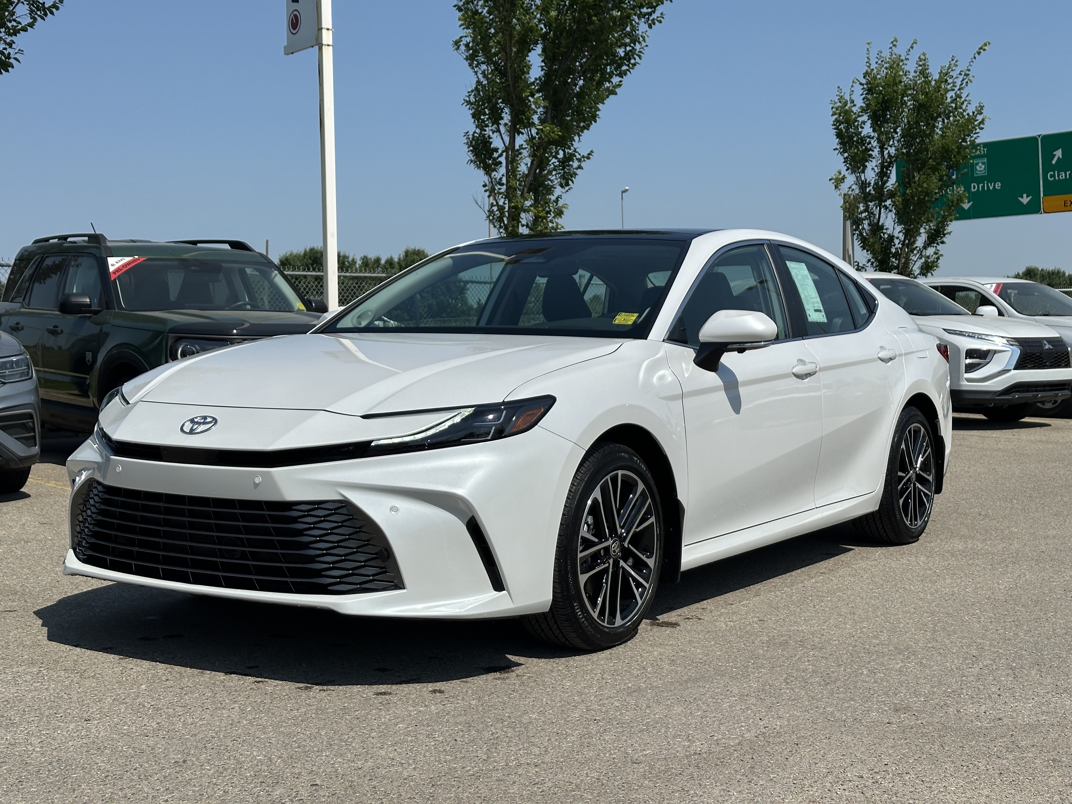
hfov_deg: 39.7
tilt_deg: -1.5
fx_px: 1486
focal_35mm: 48
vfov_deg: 30.3
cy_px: 402
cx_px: 536
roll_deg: +0.3
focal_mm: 6.86
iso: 64
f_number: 1.78
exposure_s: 1/8929
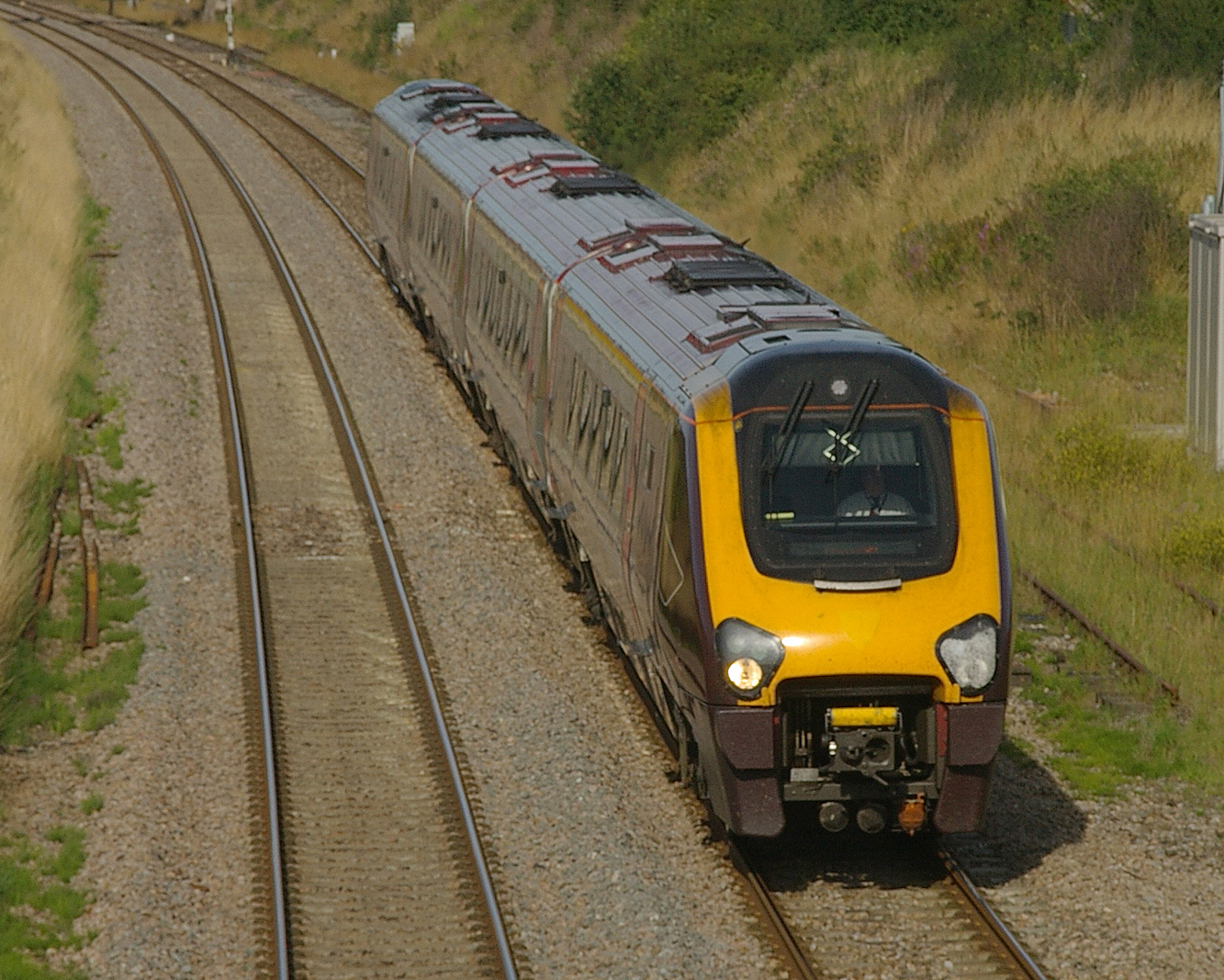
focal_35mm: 223
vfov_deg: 6.9
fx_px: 8080
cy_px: 532
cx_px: 636
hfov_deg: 8.7
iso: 200
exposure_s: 1/500
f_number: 11
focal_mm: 88
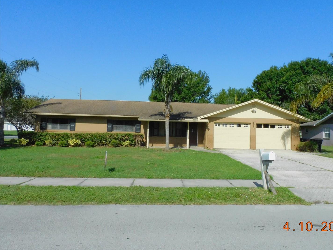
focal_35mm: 27
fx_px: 260
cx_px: 187
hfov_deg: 65.1
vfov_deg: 51.3
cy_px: 116
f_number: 6.7
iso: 400
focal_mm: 4.3
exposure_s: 1/1600
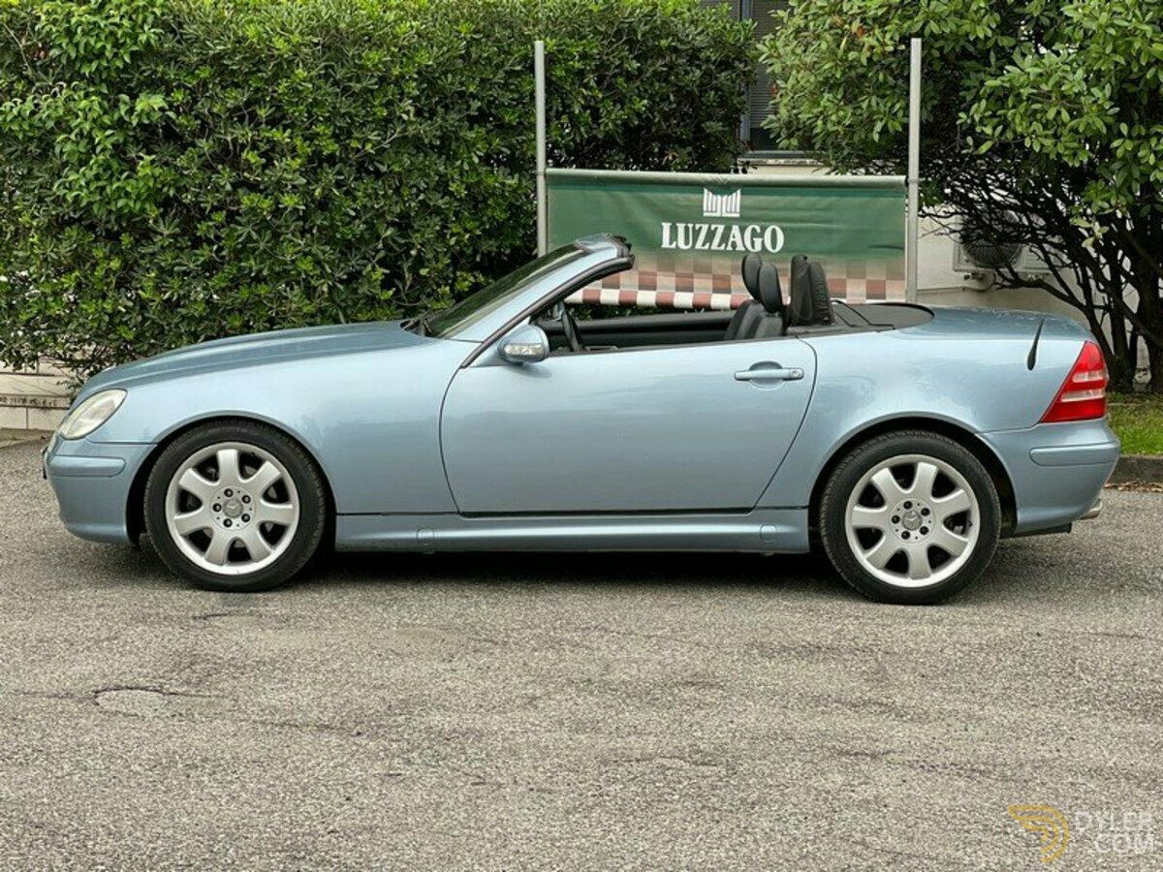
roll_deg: -0.9
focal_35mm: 77
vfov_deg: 19.1
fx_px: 2587
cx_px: 582
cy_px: 436
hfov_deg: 25.3
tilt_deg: -6.2
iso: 40
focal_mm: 9
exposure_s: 1/121
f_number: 2.8
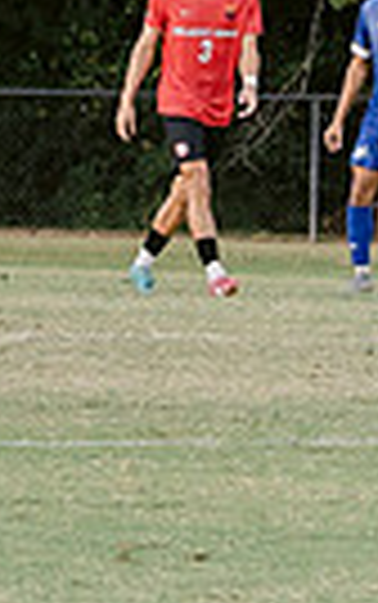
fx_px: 13405
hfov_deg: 1.6
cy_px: 365
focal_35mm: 815
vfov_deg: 2.6
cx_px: -1284
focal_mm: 90
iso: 640
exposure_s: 1/250
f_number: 4.5
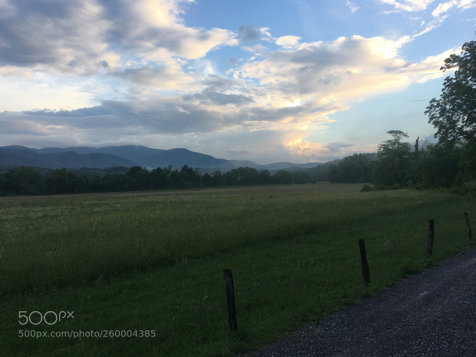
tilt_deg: +0.4
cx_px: 238
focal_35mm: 29
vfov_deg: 48.2
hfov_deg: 61.7
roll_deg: -0.1
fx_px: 399
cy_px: 178
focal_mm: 4.15
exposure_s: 1/283
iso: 25
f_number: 2.2
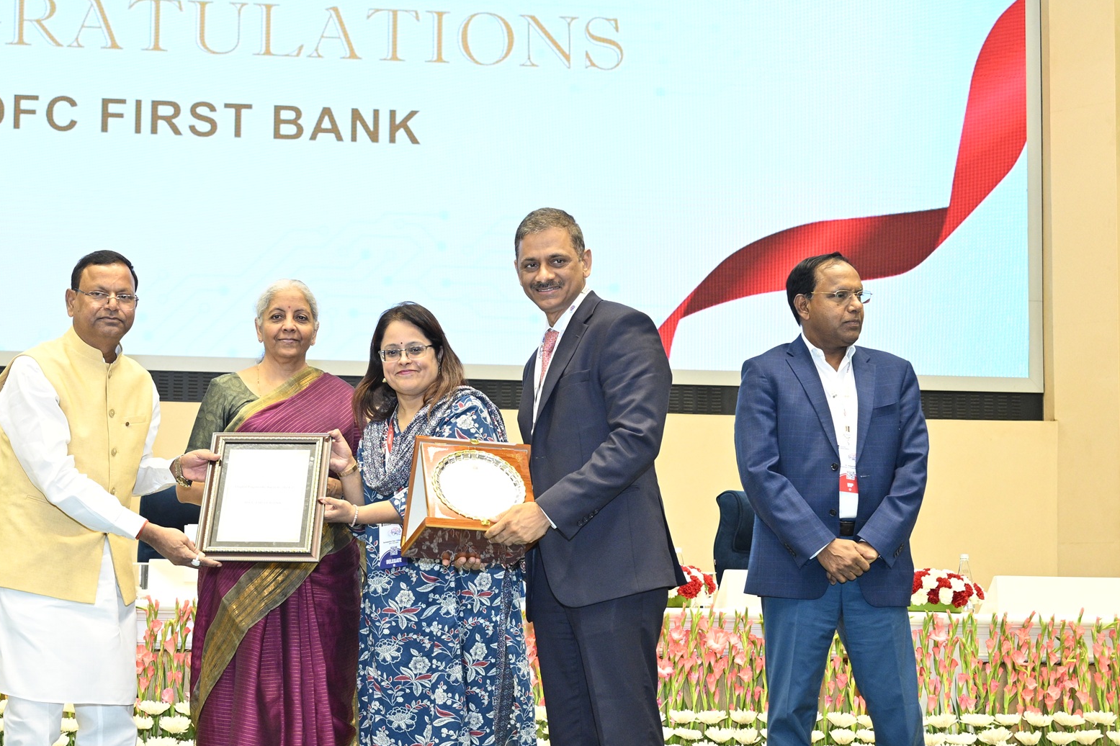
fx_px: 1742
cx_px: 319
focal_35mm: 56
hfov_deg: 35.1
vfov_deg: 24.1
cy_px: 503
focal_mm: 36
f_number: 4
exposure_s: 1/100
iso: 1600
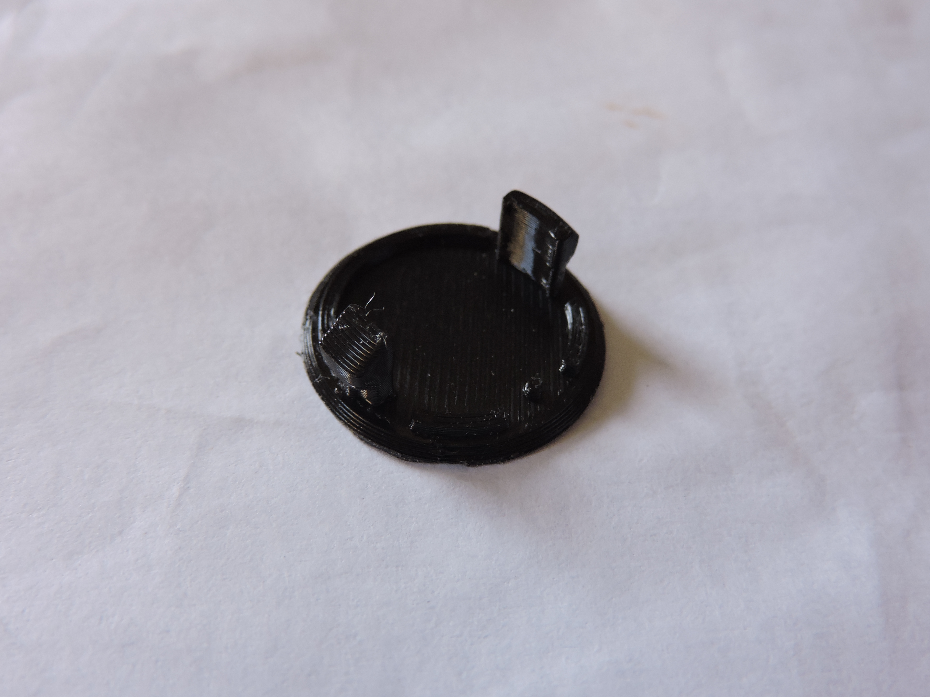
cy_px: 348
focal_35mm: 35
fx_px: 940
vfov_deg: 40.7
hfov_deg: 52.6
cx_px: 465
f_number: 3.3
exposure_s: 1/50
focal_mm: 6.2
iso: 220
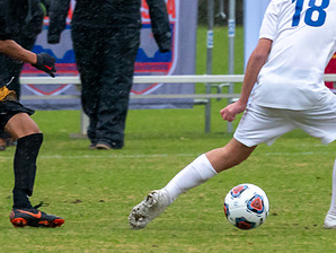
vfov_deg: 1.1
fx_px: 13279
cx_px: 129
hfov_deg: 1.4
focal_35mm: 1367
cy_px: 39
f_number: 5.6
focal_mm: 345
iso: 3200
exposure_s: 1/1000
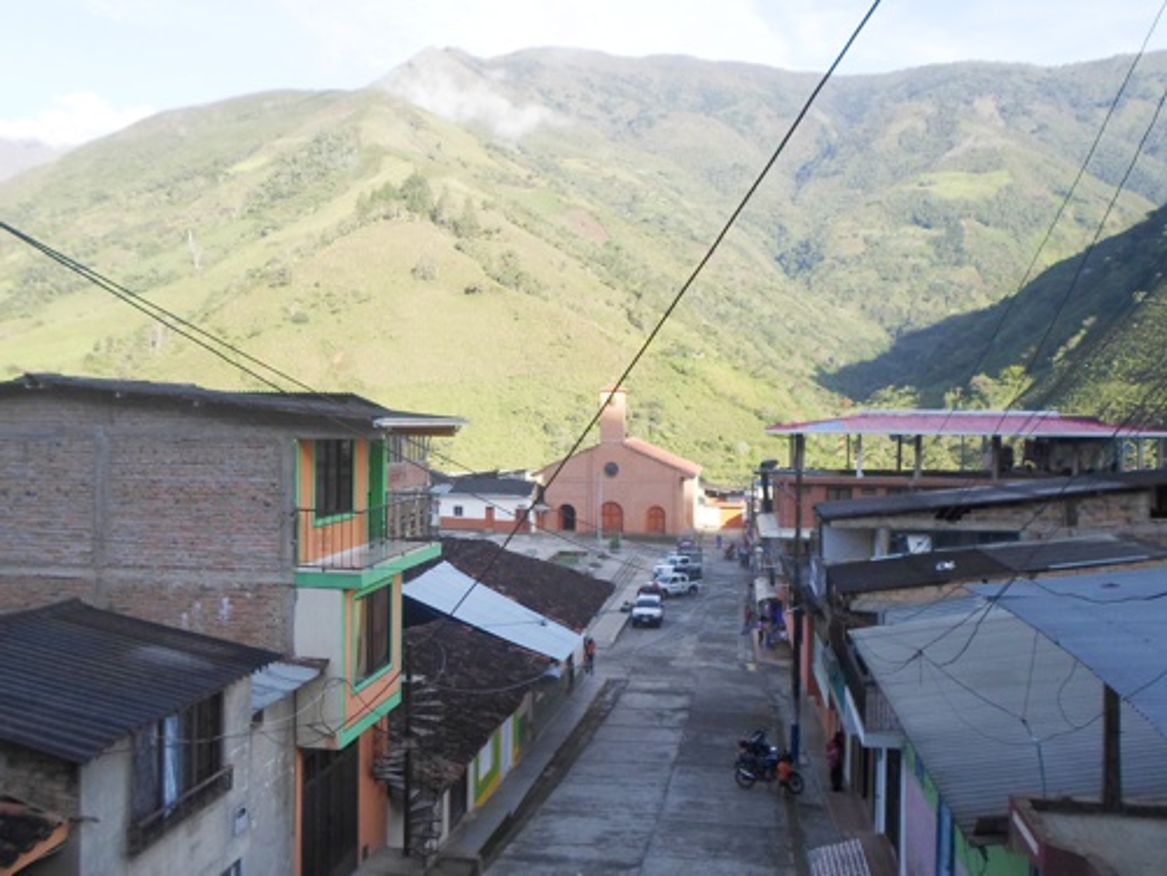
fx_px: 1011
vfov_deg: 46.8
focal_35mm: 30
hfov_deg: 60.0
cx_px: 584
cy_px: 438
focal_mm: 5.5
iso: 80
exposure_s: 1/350
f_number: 2.7
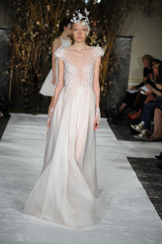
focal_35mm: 140
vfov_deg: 14.7
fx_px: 946
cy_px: 122
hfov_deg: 9.8
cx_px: 81
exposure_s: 1/400
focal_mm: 140
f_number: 5.6
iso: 3200
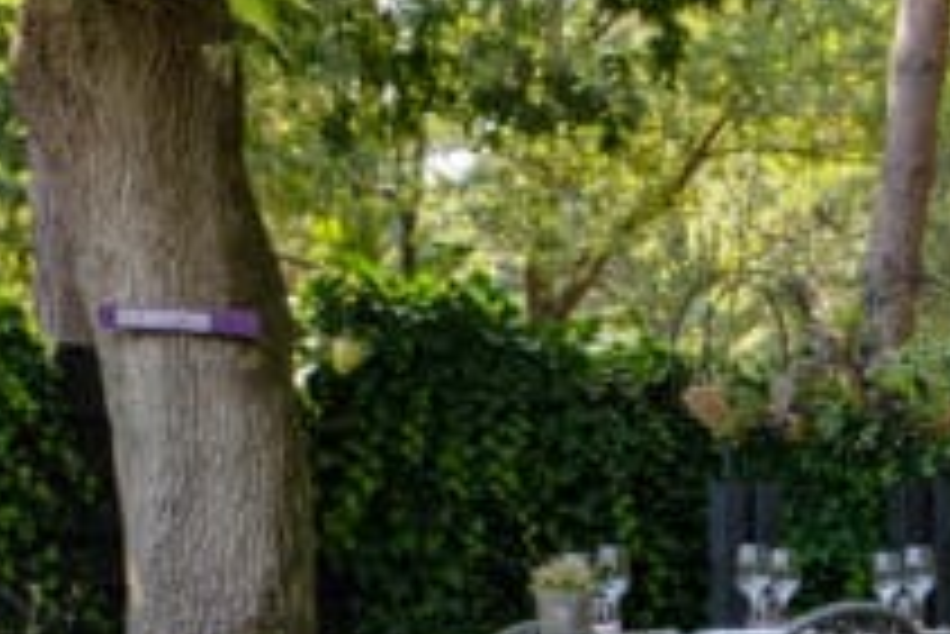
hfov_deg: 13.6
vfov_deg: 9.1
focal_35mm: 149
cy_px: 836
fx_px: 3935
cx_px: 864
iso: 320
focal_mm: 27.4
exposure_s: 1/125
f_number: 5
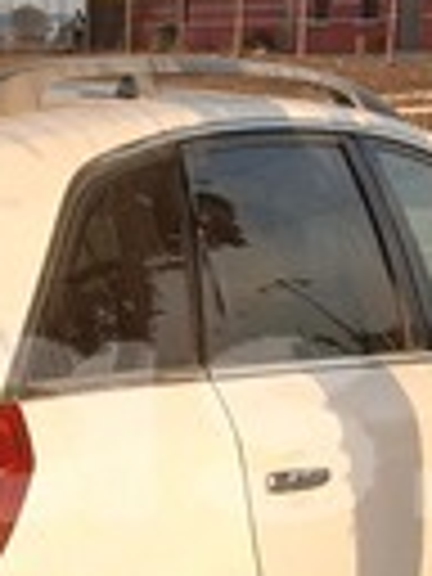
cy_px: 418
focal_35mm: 122
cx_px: -18
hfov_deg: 12.0
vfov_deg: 16.1
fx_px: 2030
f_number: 1.8
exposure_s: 1/175
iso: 20
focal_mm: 3.98
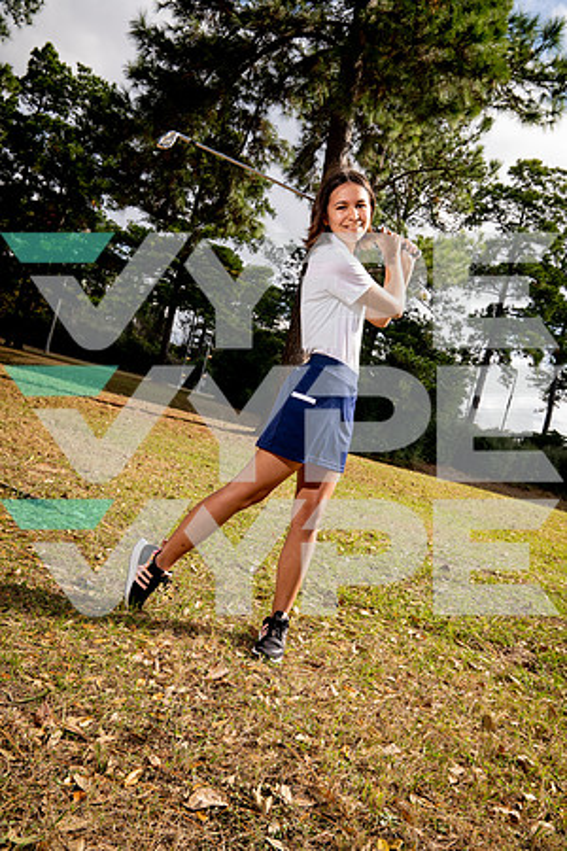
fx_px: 661
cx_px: 284
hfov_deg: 46.4
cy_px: 426
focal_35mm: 28
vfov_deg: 65.5
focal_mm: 28
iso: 160
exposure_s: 1/250
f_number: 8
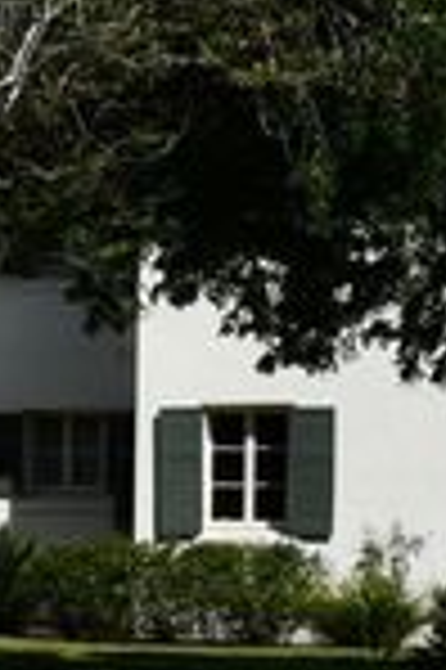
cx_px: -662
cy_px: 845
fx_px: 4172
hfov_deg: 5.9
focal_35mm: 224
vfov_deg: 9.1
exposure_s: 1/400
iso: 100
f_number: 10
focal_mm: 26
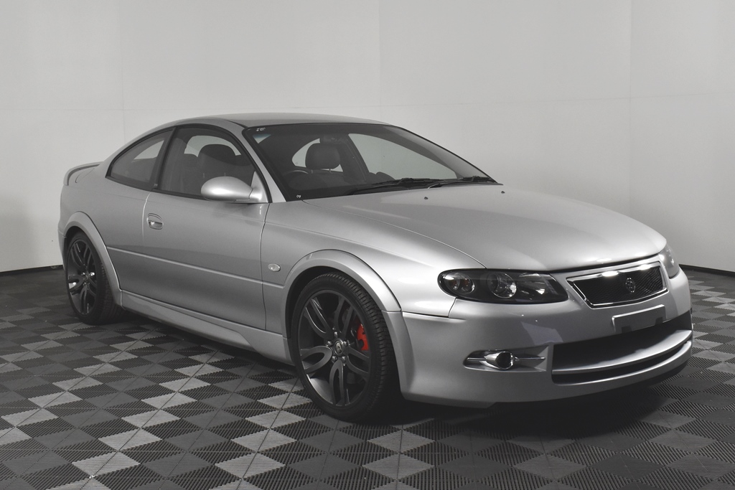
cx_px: 368
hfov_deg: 45.0
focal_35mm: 44
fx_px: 888
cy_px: 245
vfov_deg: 30.9
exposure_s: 1/400
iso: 1600
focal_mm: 29
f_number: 10
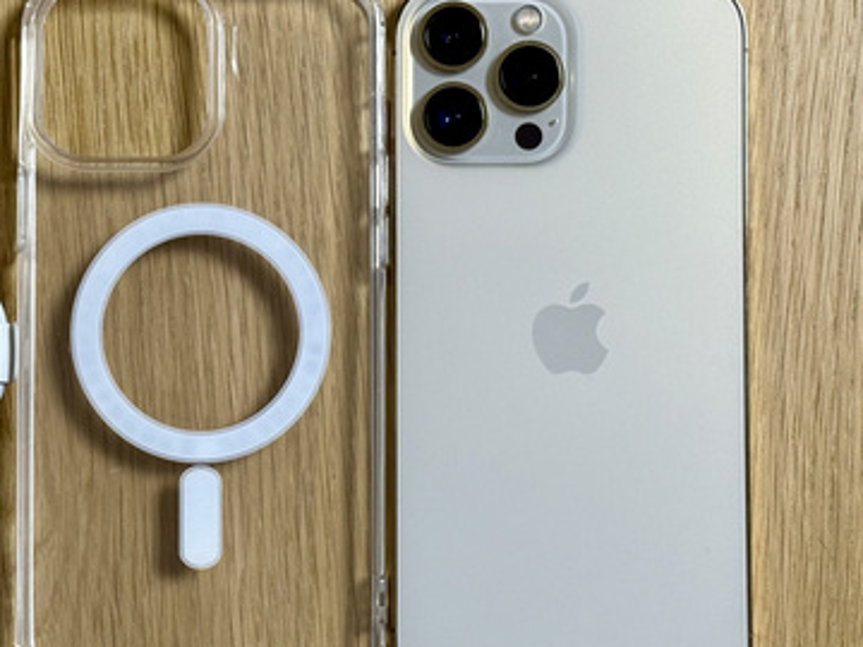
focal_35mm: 80
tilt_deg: -86.5
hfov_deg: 24.3
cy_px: 338
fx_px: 1994
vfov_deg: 18.4
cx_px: 319
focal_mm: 6.76
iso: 100
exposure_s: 1/50
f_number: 1.78
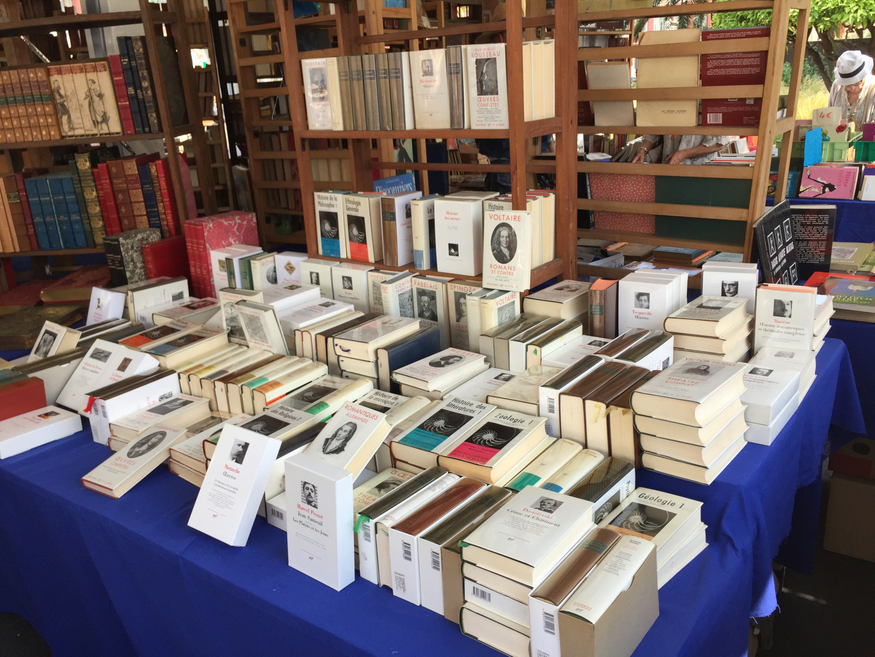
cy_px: 328
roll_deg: +3.0
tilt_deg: -18.4
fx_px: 733
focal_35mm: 29
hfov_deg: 61.7
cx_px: 438
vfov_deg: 48.2
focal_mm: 4.15
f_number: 2.2
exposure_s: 1/425
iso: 32
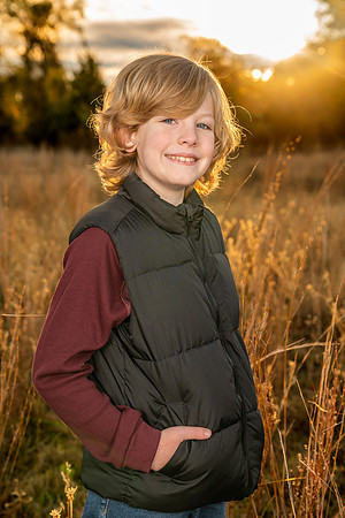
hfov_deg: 22.3
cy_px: 259
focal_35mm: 61
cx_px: 172
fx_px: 877
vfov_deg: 32.9
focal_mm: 61
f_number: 5
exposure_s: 1/200
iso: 80
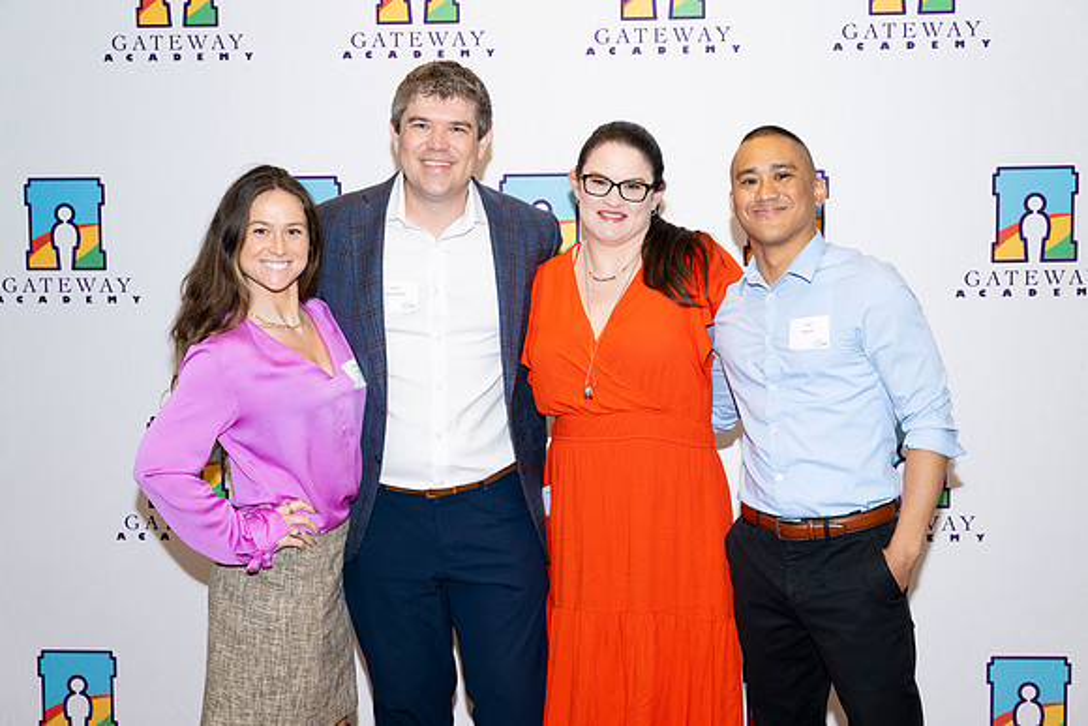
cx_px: 544
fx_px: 1572
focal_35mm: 52
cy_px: 363
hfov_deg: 38.2
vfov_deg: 26.0
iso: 800
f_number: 5.6
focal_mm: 52
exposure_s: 1/160
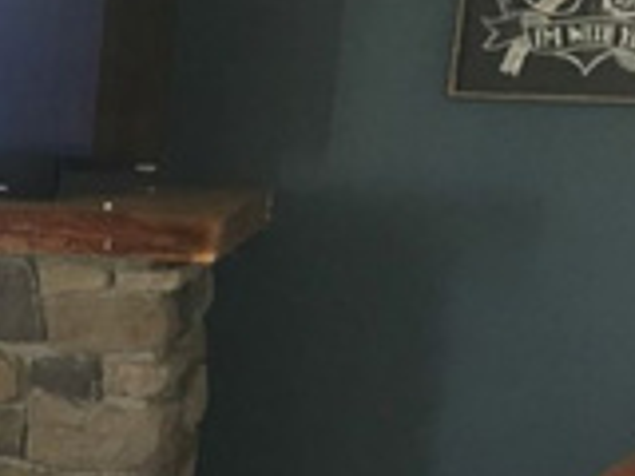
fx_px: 2128
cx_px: -575
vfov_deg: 12.5
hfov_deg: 14.5
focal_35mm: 116
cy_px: 555
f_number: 2.2
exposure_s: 1/10
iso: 80
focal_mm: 4.15
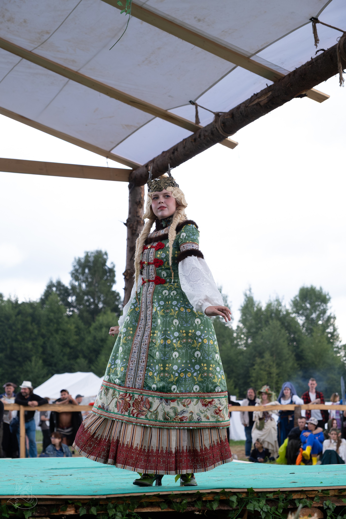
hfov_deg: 20.6
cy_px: 260
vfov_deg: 30.5
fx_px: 951
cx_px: 173
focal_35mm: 66
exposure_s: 1/640
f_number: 3.6
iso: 800
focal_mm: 44.1
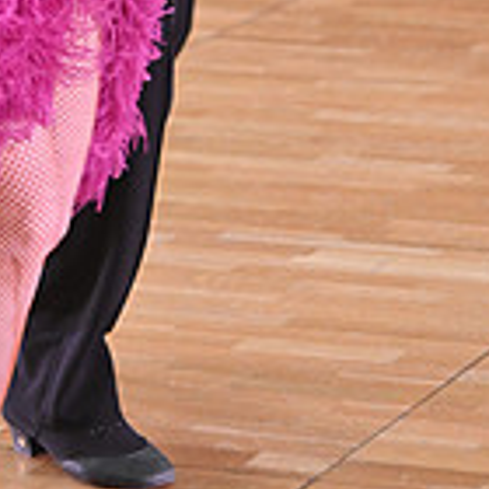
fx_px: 4779
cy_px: -220
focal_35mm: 299
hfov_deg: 5.8
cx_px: 40
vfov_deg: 5.8
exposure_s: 1/320
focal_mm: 85
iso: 2500
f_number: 4
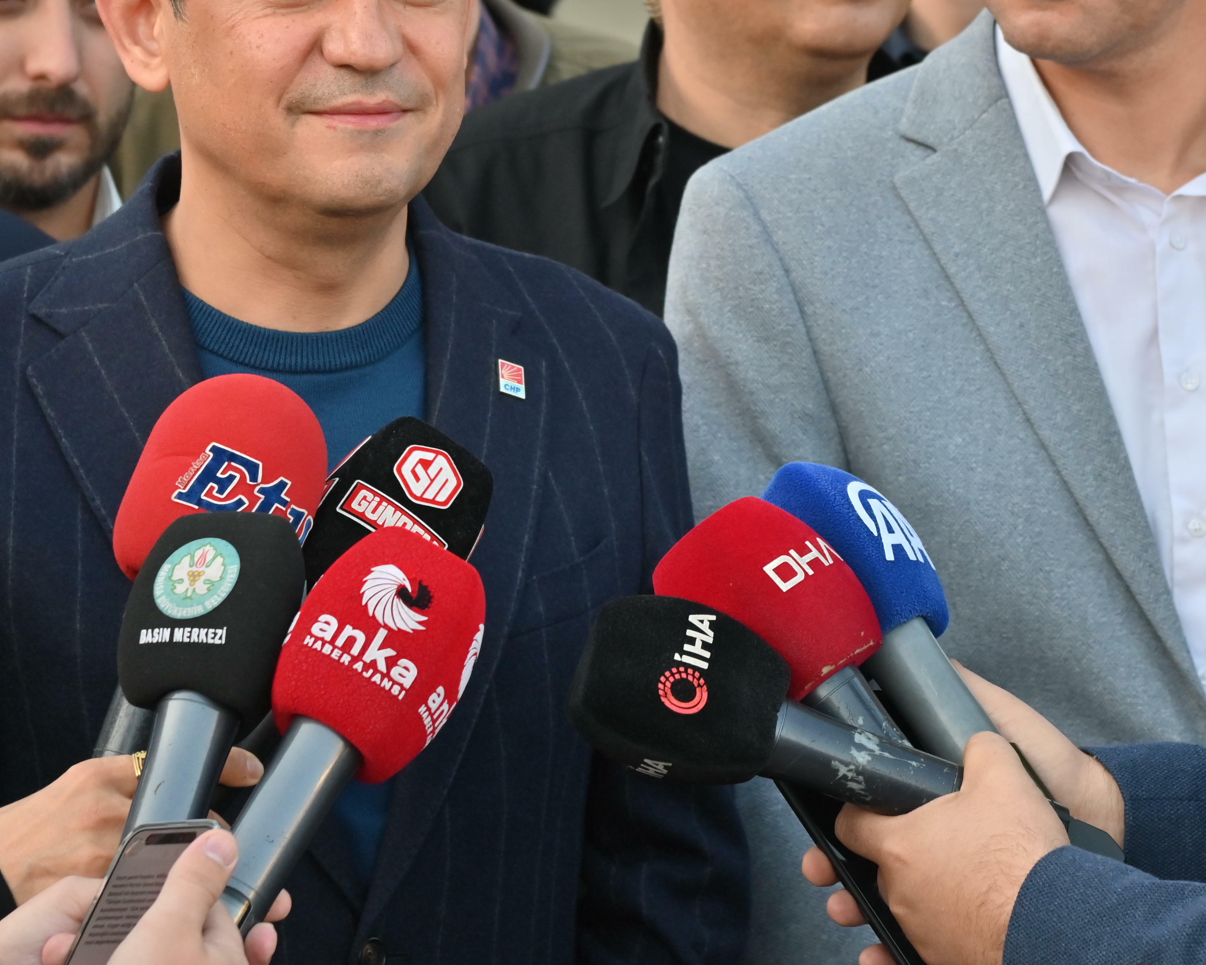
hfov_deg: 8.5
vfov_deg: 6.8
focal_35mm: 226
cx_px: 732
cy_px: 244
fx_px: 8067
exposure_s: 1/500
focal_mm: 120
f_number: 5.6
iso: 800
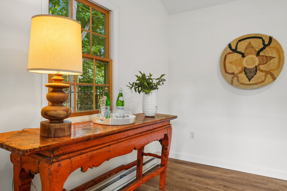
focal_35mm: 25
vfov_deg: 51.3
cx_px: 140
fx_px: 199
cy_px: 96
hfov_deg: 71.5
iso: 100
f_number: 6.3
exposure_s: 1/8
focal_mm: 24
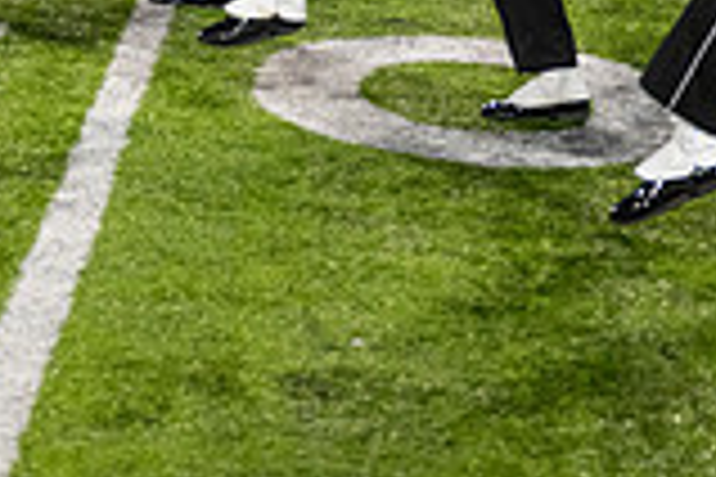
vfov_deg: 9.0
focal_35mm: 146
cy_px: -362
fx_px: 2904
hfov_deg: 13.7
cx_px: -90
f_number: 3.2
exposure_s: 1/500
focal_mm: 40
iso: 1250
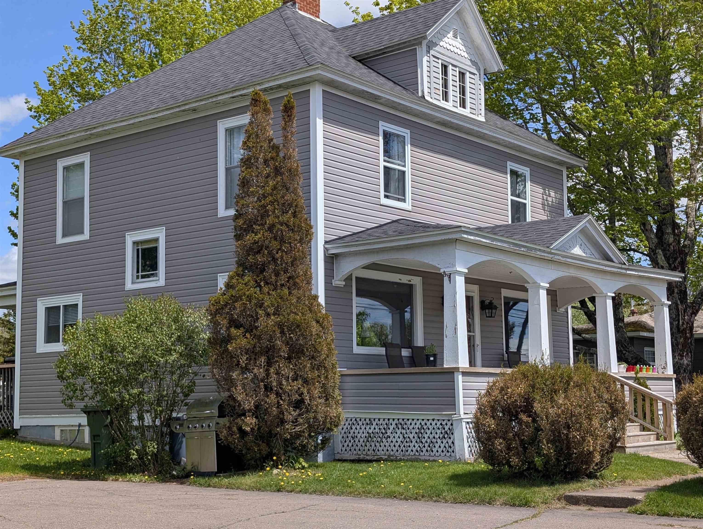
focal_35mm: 49
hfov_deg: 38.9
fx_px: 997
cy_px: 264
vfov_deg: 29.7
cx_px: 352
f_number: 1.68
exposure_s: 1/1311
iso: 19
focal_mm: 6.9
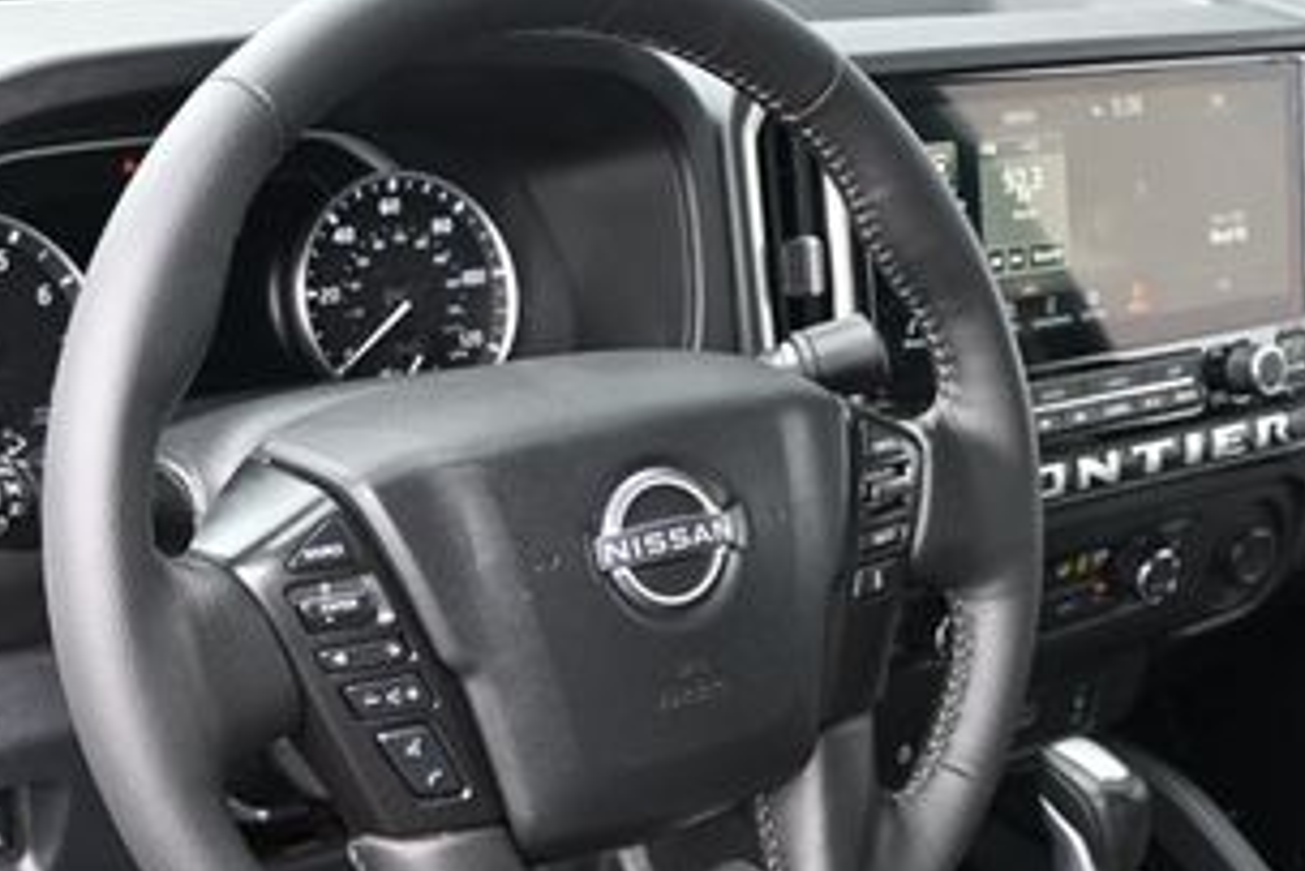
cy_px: 764
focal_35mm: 62
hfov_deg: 32.6
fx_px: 2231
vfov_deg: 21.7
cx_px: 721
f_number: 3.8
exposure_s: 1/160
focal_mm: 19.5
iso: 400
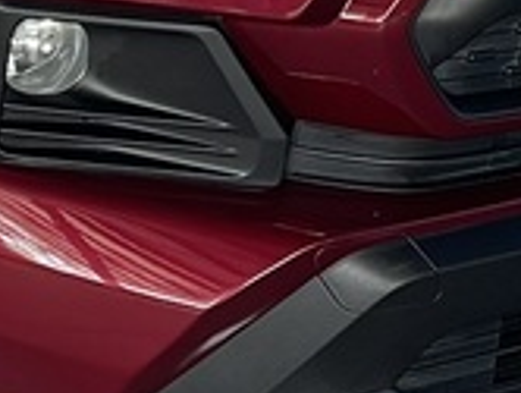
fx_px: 2321
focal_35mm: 154
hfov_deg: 12.8
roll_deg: -1.5
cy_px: -195
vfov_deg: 9.4
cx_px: 273
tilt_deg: -15.5
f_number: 1.6
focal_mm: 5.1
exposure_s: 1/50
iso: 80
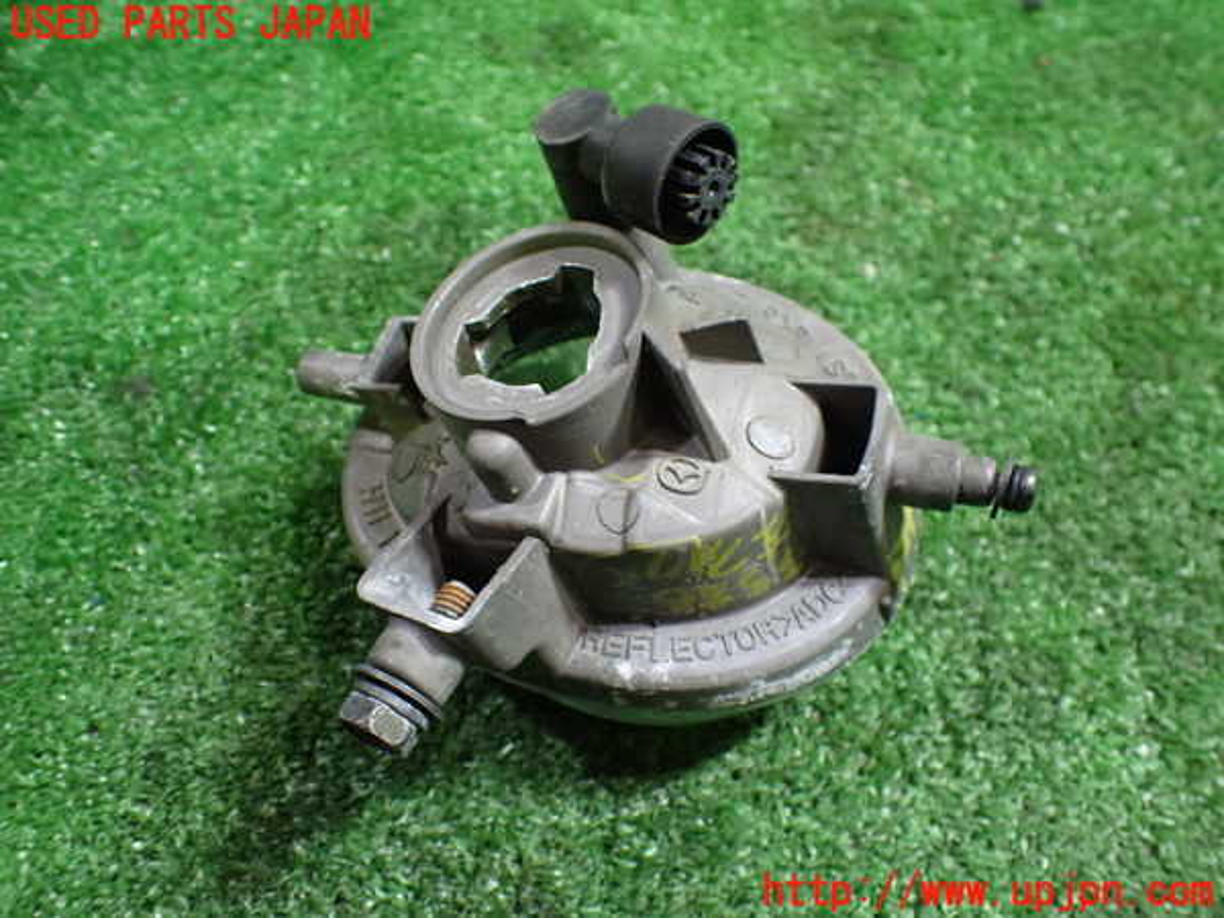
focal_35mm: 30
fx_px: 1061
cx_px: 612
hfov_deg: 60.0
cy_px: 459
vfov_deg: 46.8
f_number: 2.3
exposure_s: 1/60
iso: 800
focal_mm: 5.4
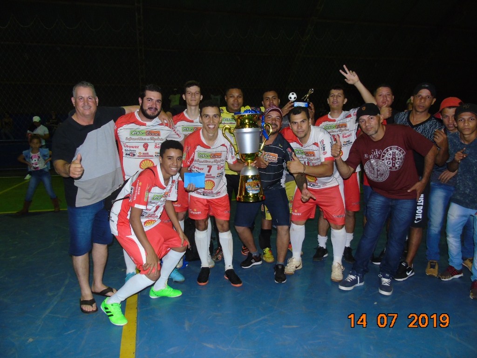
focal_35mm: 25
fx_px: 344
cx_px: 238
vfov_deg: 54.9
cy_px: 179
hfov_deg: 69.4
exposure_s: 1/30
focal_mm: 4.4
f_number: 3.4
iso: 250
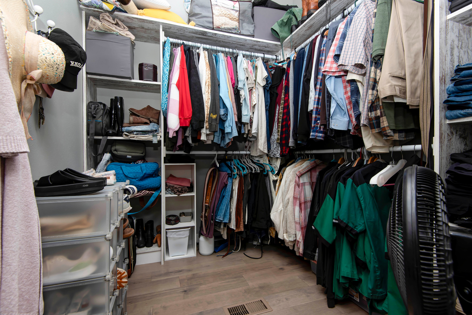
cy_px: 158
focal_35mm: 16
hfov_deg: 96.7
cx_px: 236
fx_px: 210
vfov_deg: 73.8
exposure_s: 1/90
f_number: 6.7
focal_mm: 16
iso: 280
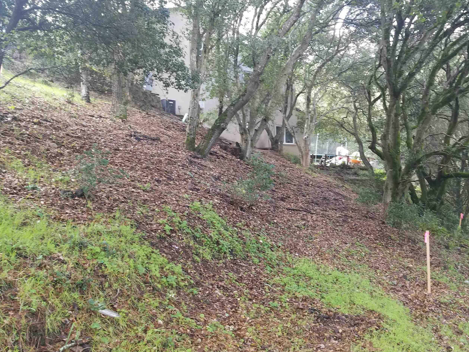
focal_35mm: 32
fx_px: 434
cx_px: 281
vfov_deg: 44.1
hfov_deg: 56.4
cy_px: 164
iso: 80
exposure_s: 1/60
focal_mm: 4.2
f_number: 1.7
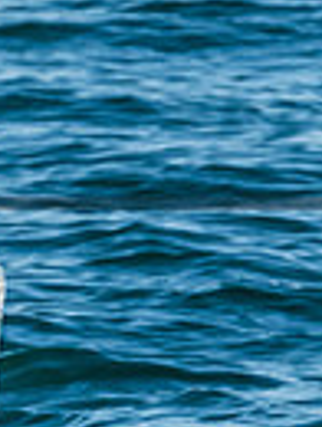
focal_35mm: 1509
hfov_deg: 1.0
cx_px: -619
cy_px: -149
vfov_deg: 1.3
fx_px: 18655
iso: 400
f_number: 10
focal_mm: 200
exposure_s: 1/400
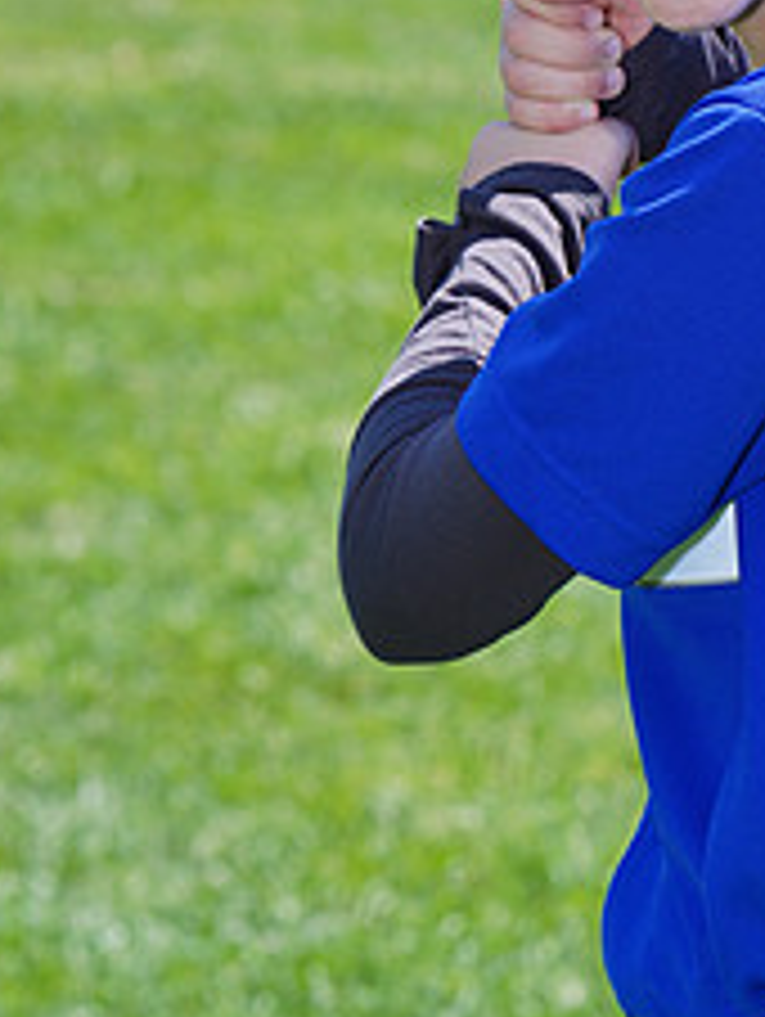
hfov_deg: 3.7
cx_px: 695
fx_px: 11970
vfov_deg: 4.8
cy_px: -225
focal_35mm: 407
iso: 125
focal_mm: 165
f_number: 9
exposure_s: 1/200
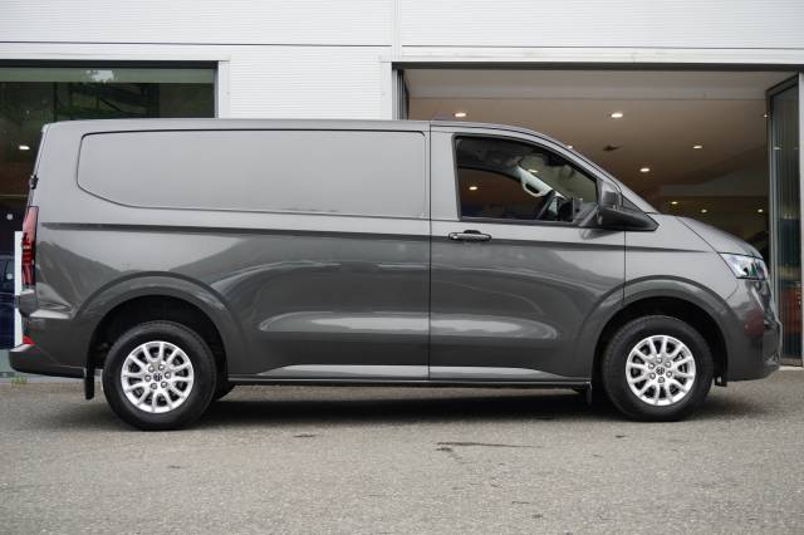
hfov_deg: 41.1
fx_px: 1071
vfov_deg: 28.0
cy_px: 268
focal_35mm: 48
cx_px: 402
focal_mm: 32
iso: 125
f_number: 5
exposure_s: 1/60
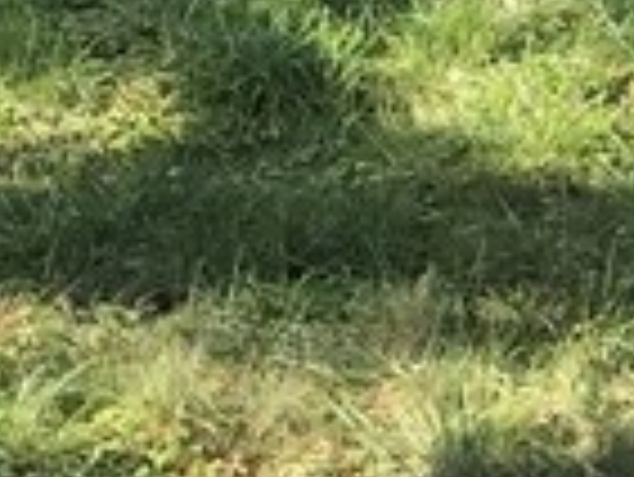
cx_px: 913
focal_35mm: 203
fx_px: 3721
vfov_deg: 7.3
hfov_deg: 9.5
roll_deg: +1.5
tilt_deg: -14.6
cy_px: -81
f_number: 1.8
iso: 20
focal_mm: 3.99
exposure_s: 1/573
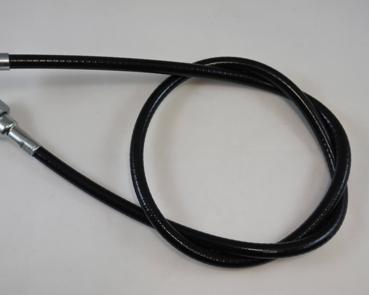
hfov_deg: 38.7
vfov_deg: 31.5
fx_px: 524
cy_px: 149
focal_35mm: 48
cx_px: 163
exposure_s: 1/250
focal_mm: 15.7
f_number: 4.2
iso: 360
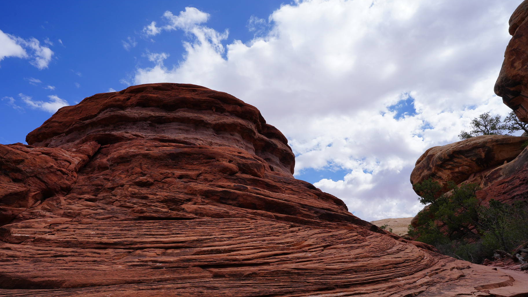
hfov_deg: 78.7
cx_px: 257
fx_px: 322
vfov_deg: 49.2
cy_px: 178
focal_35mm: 23
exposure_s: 1/320
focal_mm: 20
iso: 200
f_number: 13
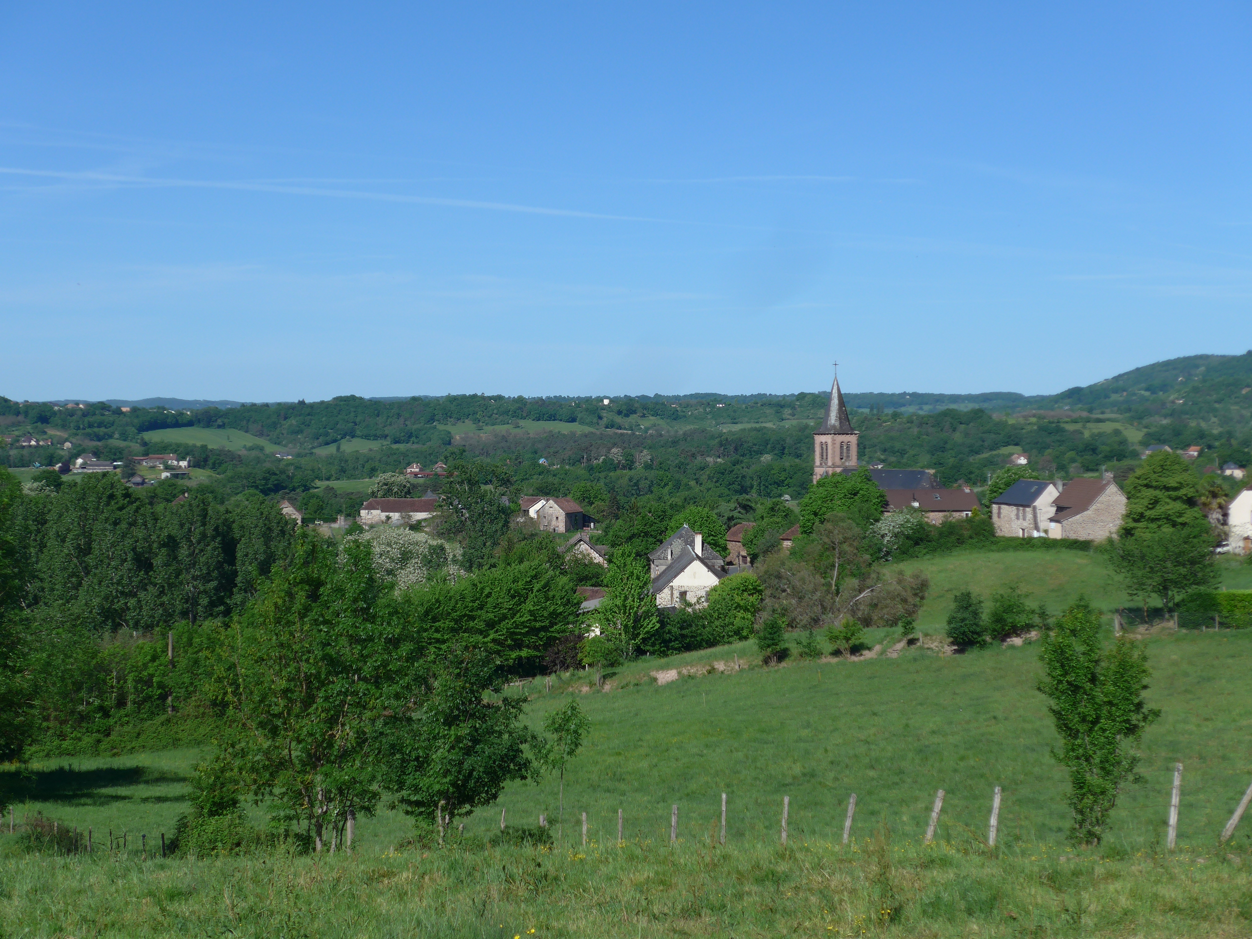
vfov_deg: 26.1
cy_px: 470
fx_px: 2025
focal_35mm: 56
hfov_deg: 34.3
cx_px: 626
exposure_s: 1/1600
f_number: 3.5
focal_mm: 12
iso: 80
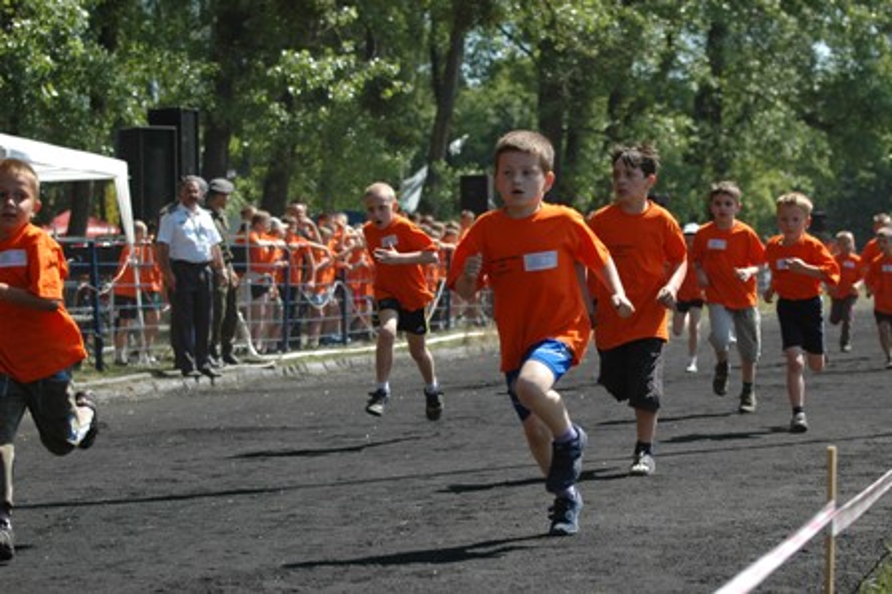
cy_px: 297
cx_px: 446
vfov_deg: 13.0
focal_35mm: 105
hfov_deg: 19.5
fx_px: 2600
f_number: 4.5
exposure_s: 1/1000
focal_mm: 70
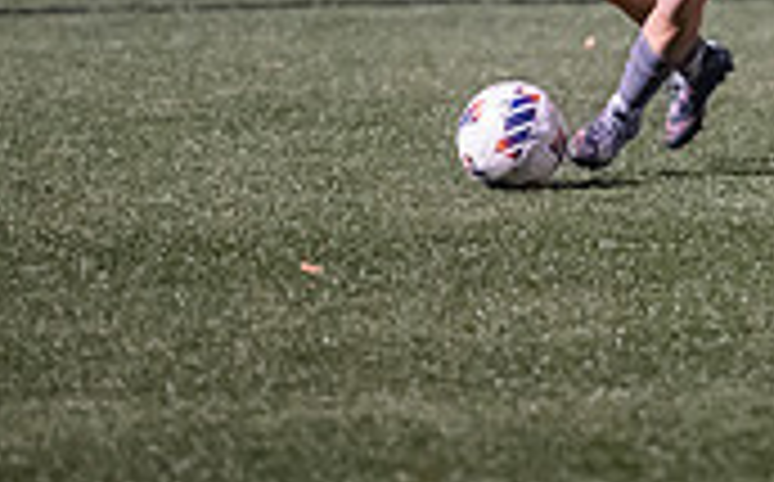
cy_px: -232
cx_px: 778
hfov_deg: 3.2
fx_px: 13777
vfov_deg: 2.0
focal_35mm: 654
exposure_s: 1/1000
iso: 8000
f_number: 2.8
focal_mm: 190
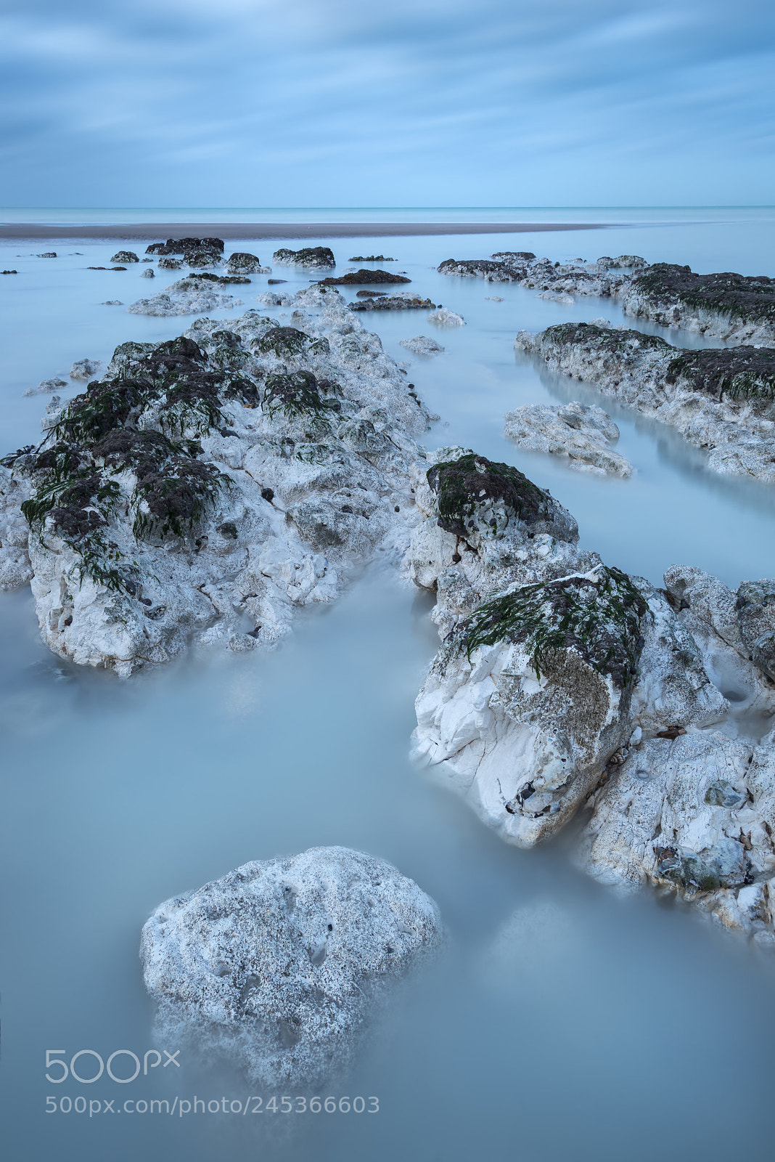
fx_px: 839
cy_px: 581
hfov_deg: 49.6
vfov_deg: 69.4
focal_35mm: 26
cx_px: 388
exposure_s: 13
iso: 100
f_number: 16
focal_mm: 26
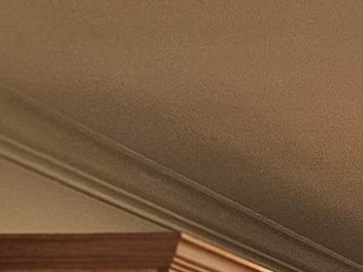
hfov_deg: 11.4
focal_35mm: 155
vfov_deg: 8.2
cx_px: 749
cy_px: 814
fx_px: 1625
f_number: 1.7
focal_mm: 6.3
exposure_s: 1/120
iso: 400
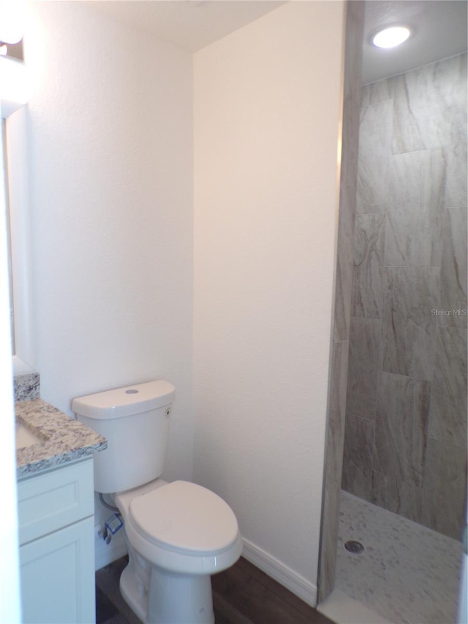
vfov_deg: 71.6
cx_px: 234
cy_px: 312
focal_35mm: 24
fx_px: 433
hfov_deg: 56.8
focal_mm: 4.3
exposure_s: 1/34
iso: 125
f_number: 3
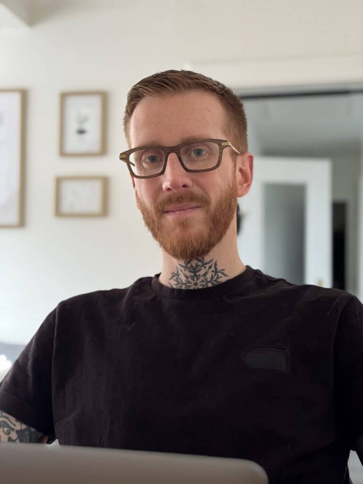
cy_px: 242
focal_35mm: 48
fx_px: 671
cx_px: 182
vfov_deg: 39.7
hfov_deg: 30.3
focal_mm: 6.76
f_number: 1.78
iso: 500
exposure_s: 1/32
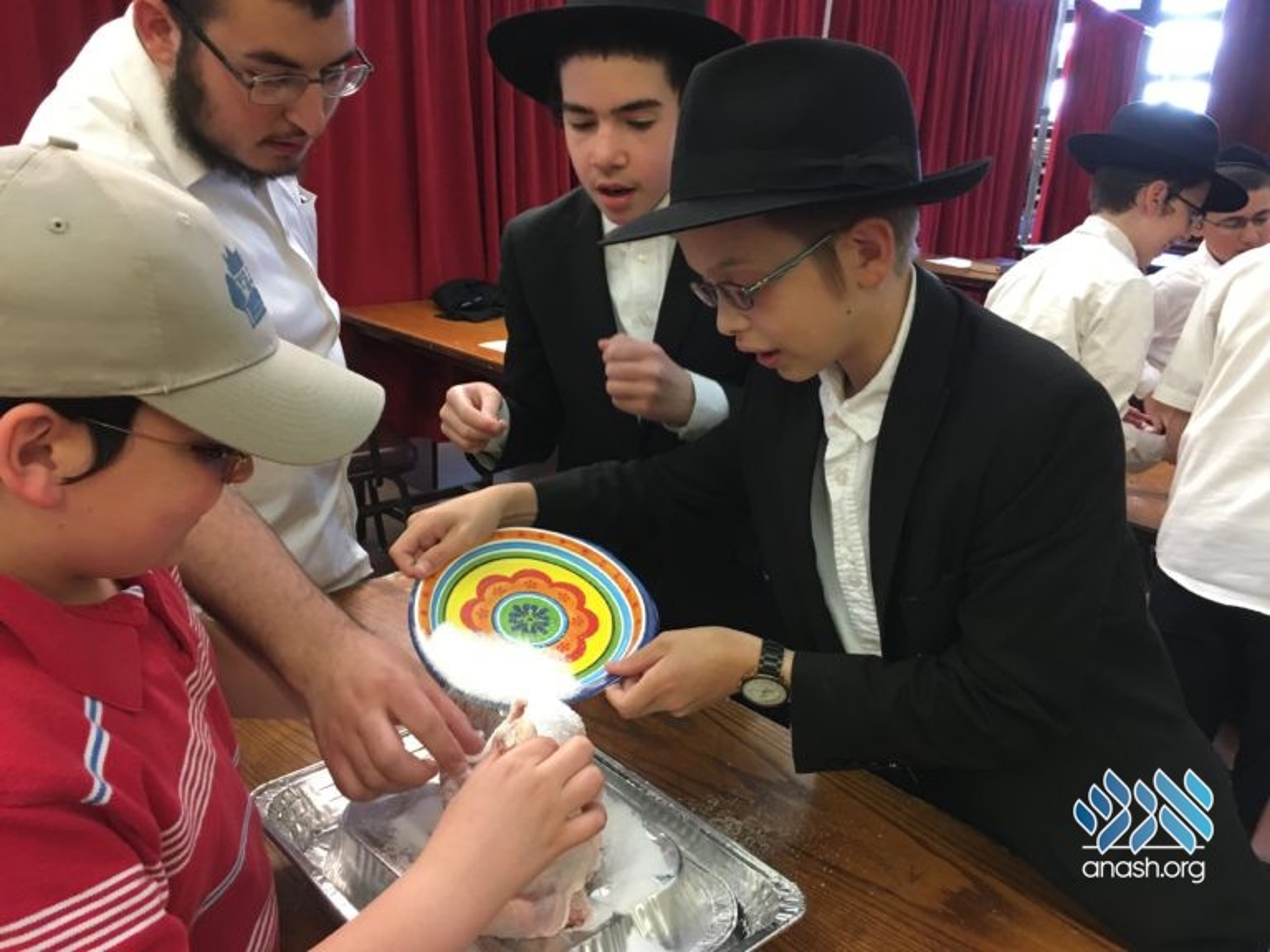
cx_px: 635
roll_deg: -3.1
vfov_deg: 48.2
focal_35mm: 29
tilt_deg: -16.7
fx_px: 1064
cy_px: 476
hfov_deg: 61.7
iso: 125
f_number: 2.2
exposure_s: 1/30
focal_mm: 4.15
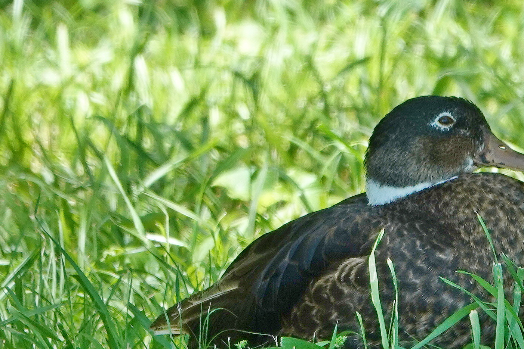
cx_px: 416
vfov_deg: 1.4
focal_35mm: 963
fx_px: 14017
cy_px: 220
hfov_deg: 2.1
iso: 160
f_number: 4
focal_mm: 220
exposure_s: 1/250
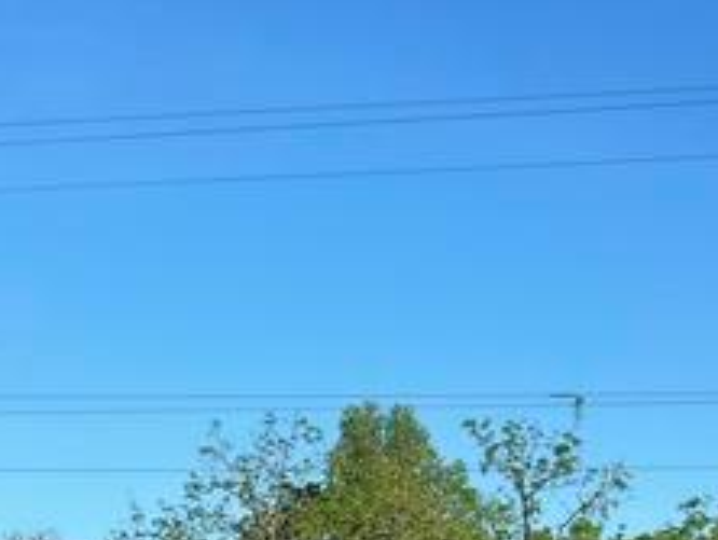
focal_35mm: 87
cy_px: 440
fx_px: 1806
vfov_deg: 16.9
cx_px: 904
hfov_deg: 20.7
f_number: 1.8
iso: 16
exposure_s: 1/1412
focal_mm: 3
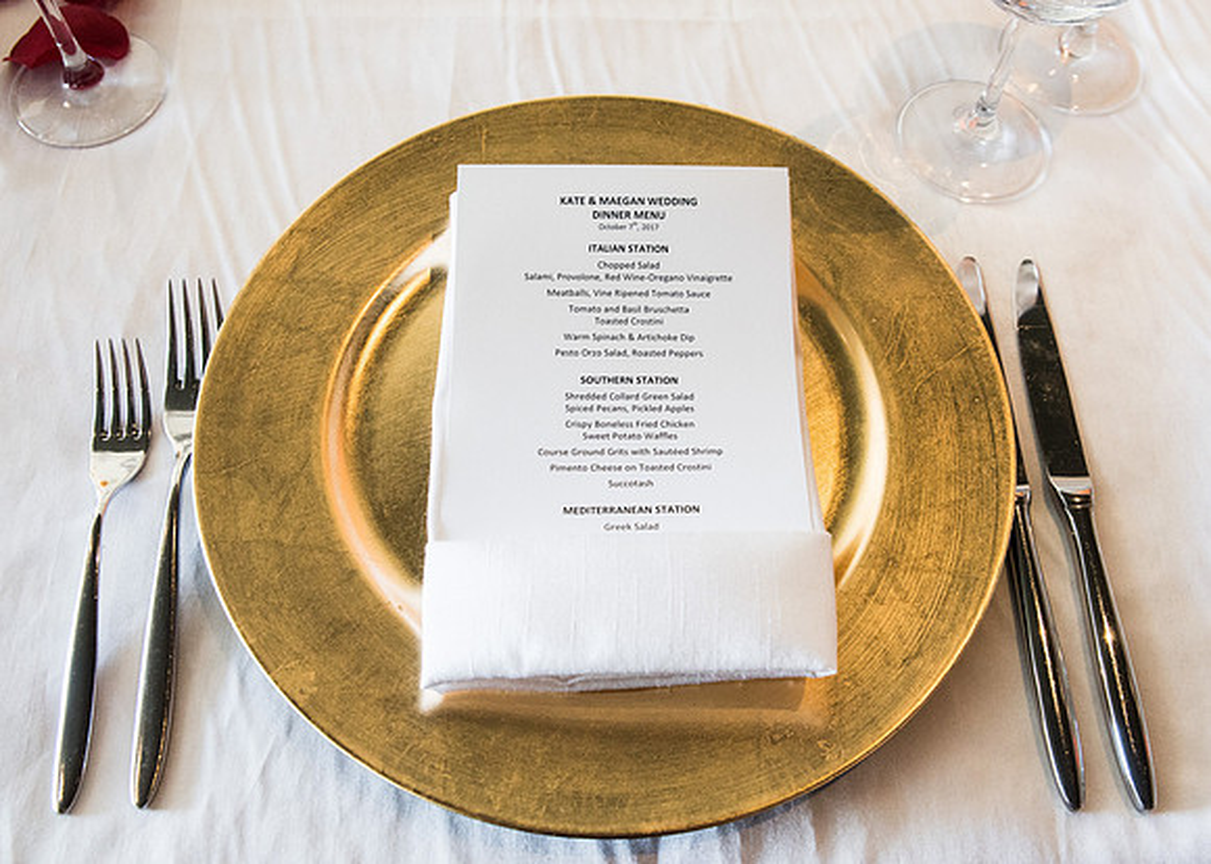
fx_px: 1218
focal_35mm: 35
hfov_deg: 52.9
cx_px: 619
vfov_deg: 39.0
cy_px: 392
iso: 1800
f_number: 5.6
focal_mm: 31
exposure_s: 1/100
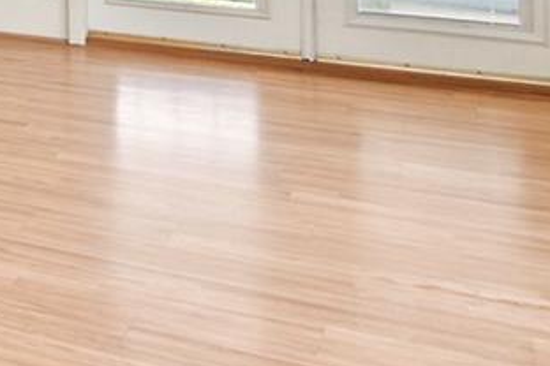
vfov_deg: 16.0
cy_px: -208
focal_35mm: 77
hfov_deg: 15.8
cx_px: -716
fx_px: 1176
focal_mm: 10
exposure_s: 1/3
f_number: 9
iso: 100
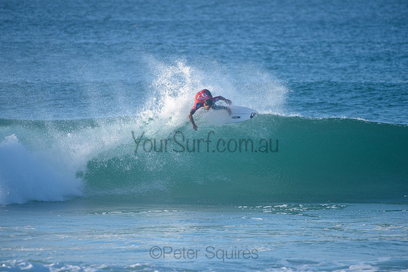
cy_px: 130
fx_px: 6117
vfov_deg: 2.5
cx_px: 205
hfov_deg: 3.8
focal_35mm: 540
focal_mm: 500
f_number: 5.6
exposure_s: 1/2000
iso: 450
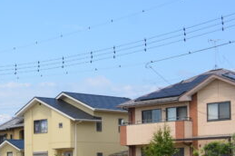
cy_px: 176
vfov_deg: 14.9
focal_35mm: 89
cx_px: -97
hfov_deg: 20.3
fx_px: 580
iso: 100
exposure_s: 1/250
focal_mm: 20
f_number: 8
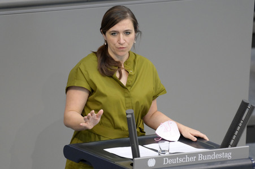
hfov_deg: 5.0
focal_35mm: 410
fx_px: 2902
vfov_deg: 3.3
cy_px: 84
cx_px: 128
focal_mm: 410
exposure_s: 1/320
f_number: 5.6
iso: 8000
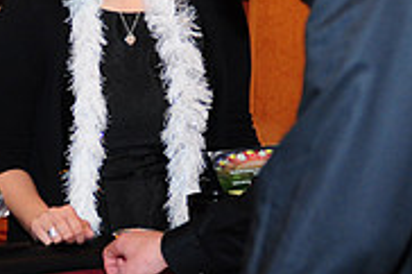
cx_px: 95
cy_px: 96
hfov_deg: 17.7
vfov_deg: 11.9
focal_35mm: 115
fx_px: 1315
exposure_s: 1/60
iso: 640
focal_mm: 24
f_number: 2.8
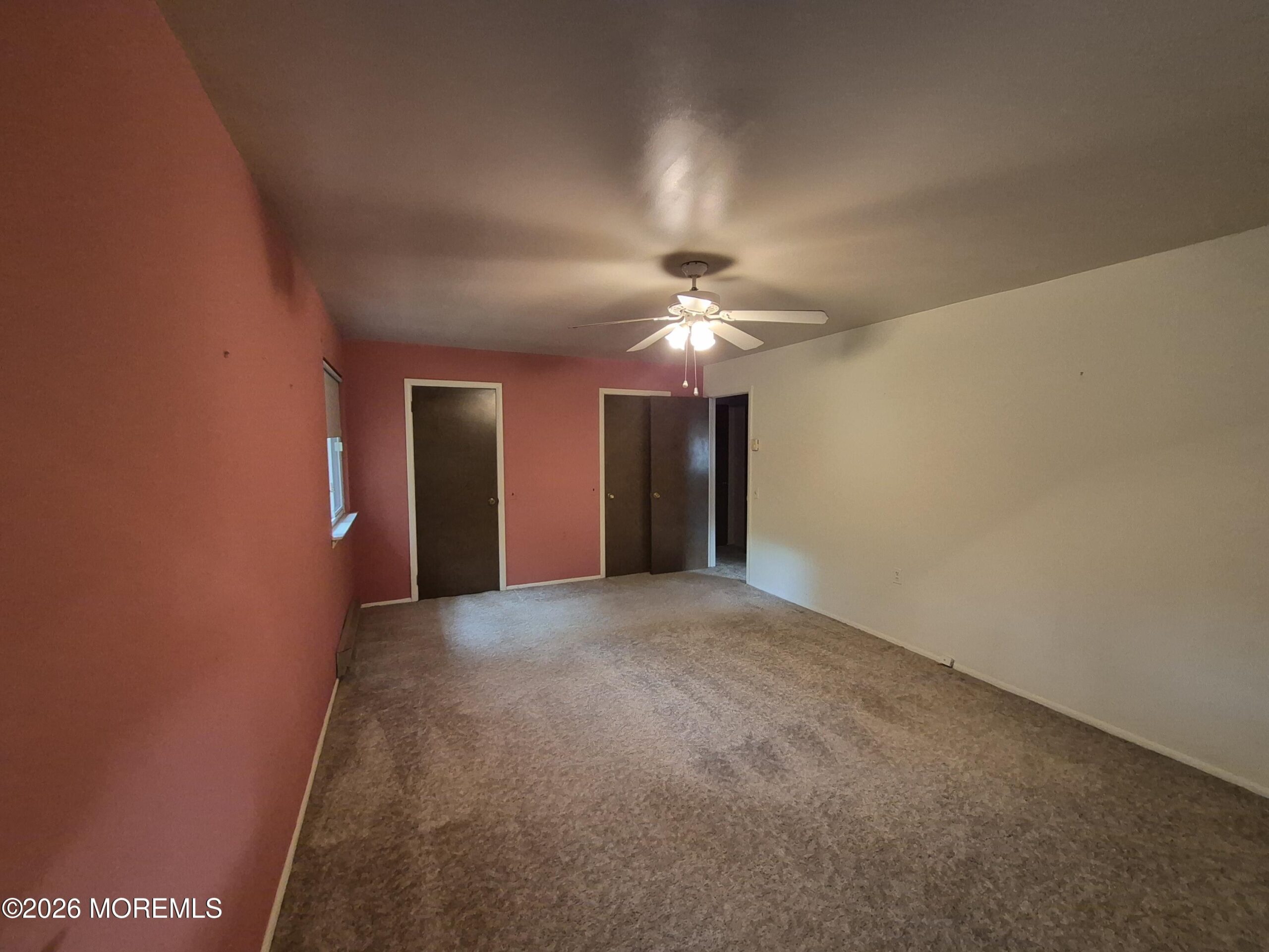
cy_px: 476
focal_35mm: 13
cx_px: 634
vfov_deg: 89.9
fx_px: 477
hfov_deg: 106.2
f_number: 2.2
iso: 1000
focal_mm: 1.74
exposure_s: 1/60
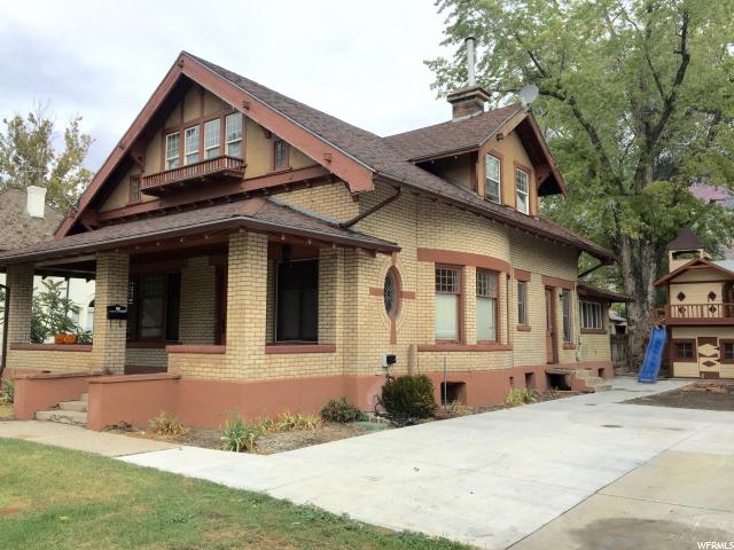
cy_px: 275
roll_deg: +0.1
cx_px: 367
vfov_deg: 48.2
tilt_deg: +8.7
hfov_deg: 61.7
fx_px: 615
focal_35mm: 29
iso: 32
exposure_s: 1/1236
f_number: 2.2
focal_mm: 4.15
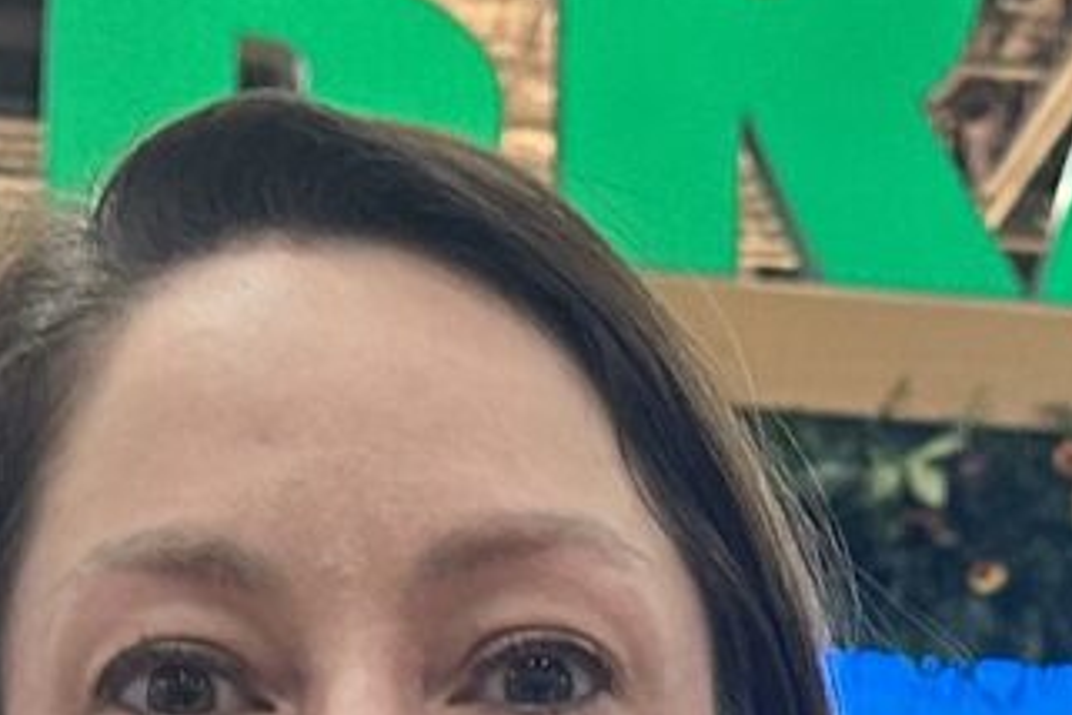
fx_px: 5925
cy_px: 2112
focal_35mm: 199
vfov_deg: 6.3
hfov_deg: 10.3
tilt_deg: -0.6
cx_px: 1039
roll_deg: -1.4
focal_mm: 6.86
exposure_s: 1/50
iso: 200
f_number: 1.78
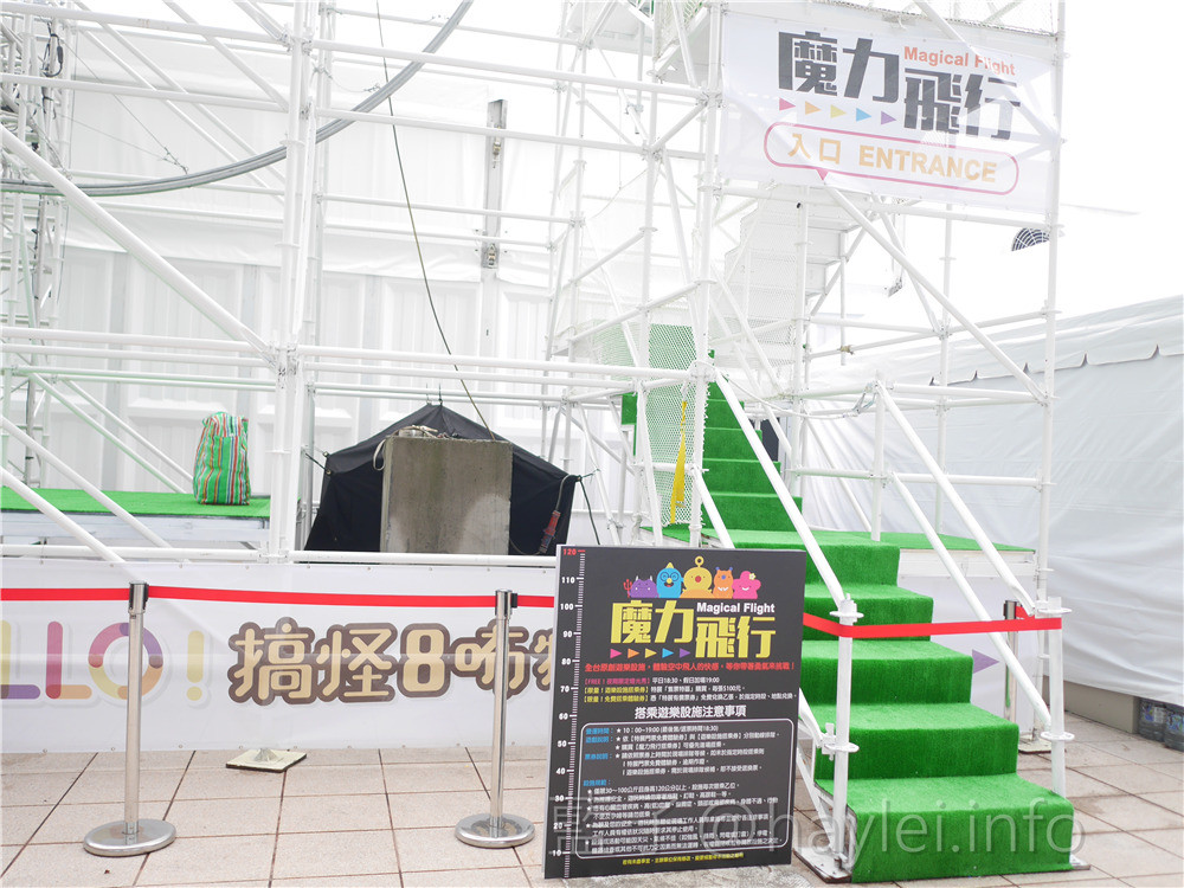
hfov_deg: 60.0
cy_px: 444
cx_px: 592
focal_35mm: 30
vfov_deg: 46.8
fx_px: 1026
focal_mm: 15
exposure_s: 1/125
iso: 200
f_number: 1.8
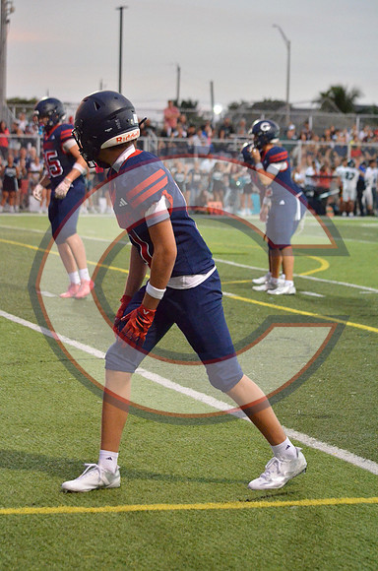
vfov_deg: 17.1
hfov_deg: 11.4
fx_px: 1899
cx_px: 189
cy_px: 286
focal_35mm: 120
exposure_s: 1/500
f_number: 4.5
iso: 5600
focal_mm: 80
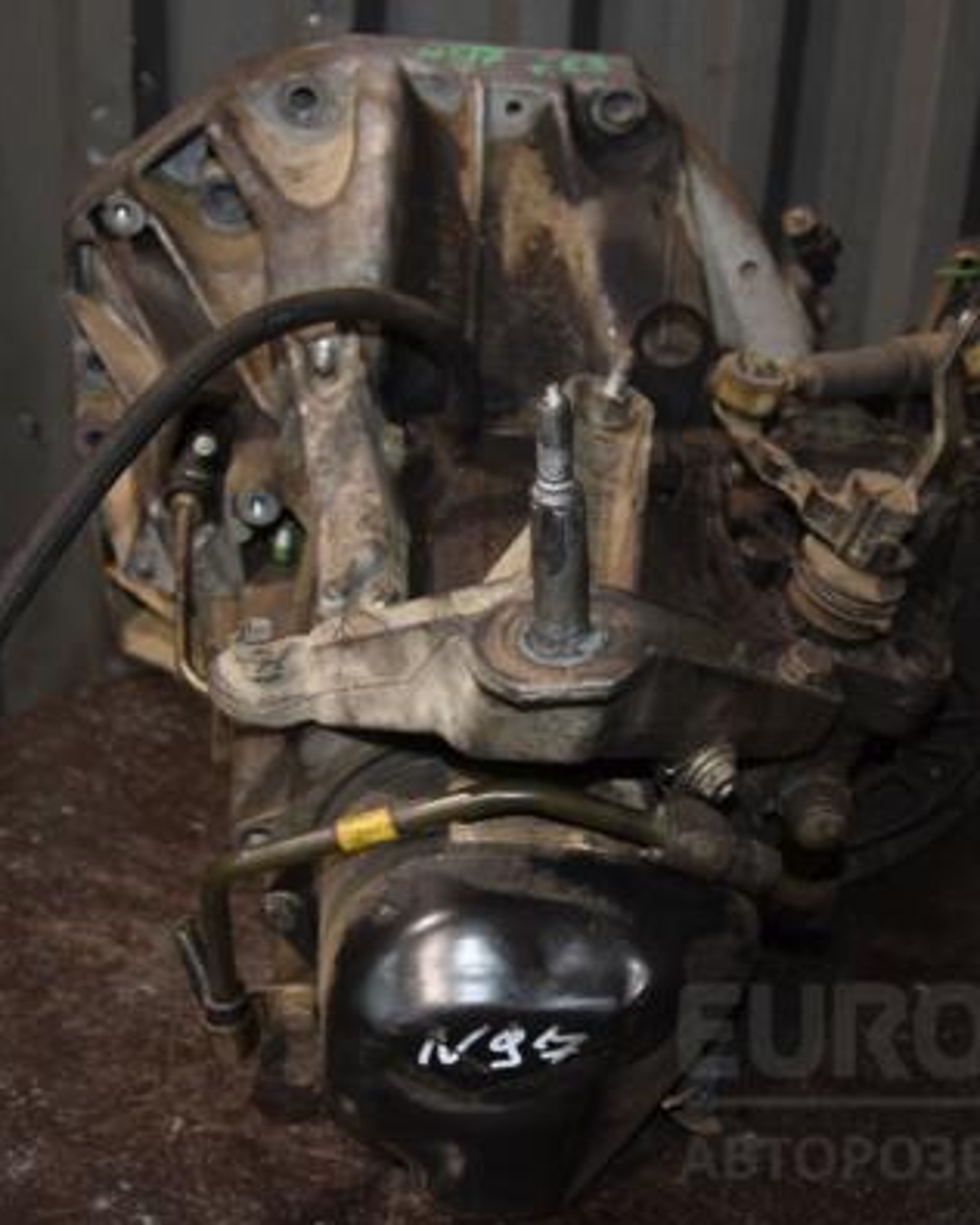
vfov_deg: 39.5
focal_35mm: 47
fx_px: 1704
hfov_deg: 31.9
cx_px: 620
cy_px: 617
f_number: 5
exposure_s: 1/60
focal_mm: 22
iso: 800
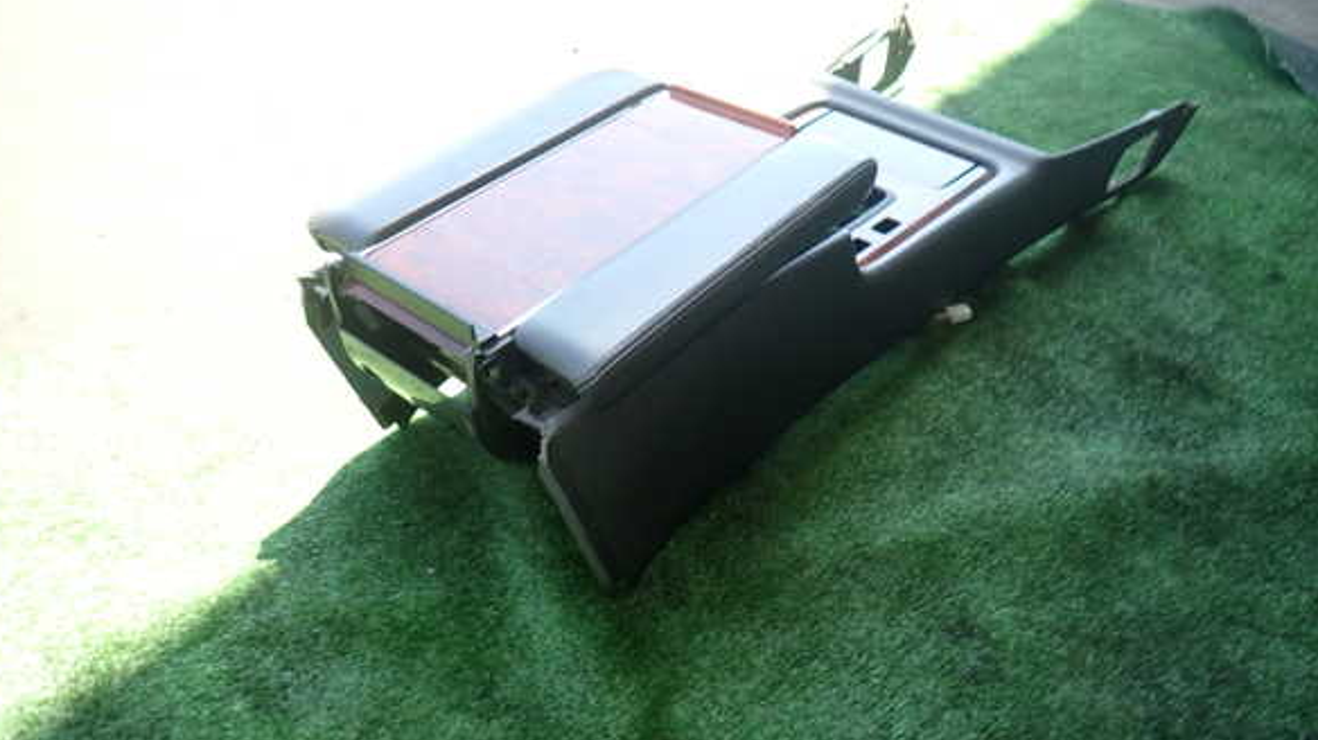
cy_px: 363
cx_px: 643
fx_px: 978
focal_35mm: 28
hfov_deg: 67.9
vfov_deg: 41.4
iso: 100
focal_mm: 4.5
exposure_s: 1/30
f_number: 5.6
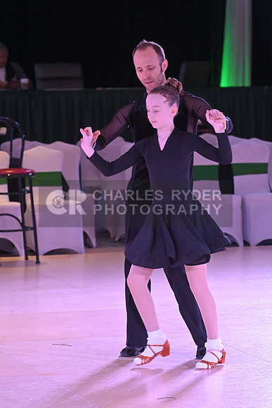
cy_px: 204
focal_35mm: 160
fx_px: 1812
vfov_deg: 12.8
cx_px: 136
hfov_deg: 8.6
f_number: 7.1
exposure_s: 1/400
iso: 5000
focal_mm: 160
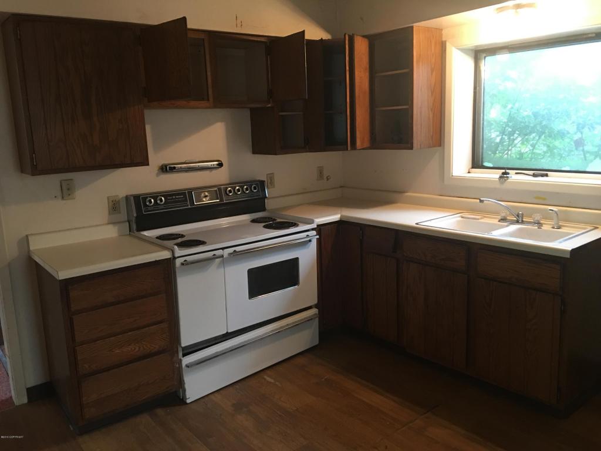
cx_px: 300
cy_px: 226
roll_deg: +1.4
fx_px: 503
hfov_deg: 61.7
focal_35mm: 29
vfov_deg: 48.2
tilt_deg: -10.8
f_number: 2.2
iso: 80
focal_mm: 4.15
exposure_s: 1/10
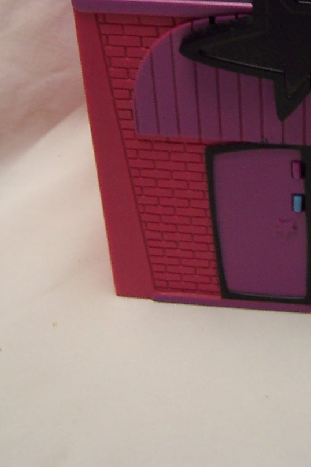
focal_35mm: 79
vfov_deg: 24.5
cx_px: 331
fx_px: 1024
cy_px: 1
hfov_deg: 16.8
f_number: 2.8
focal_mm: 5.6
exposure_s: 1/45
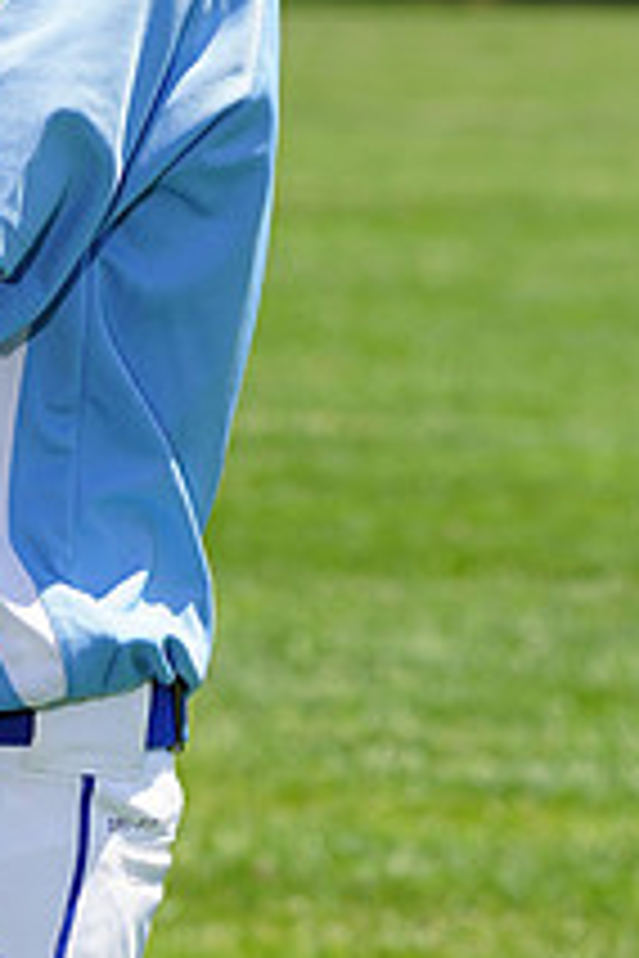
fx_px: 12806
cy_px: -211
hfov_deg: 2.9
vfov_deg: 4.3
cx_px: -58
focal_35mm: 481
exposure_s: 1/160
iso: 100
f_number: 9
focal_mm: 177
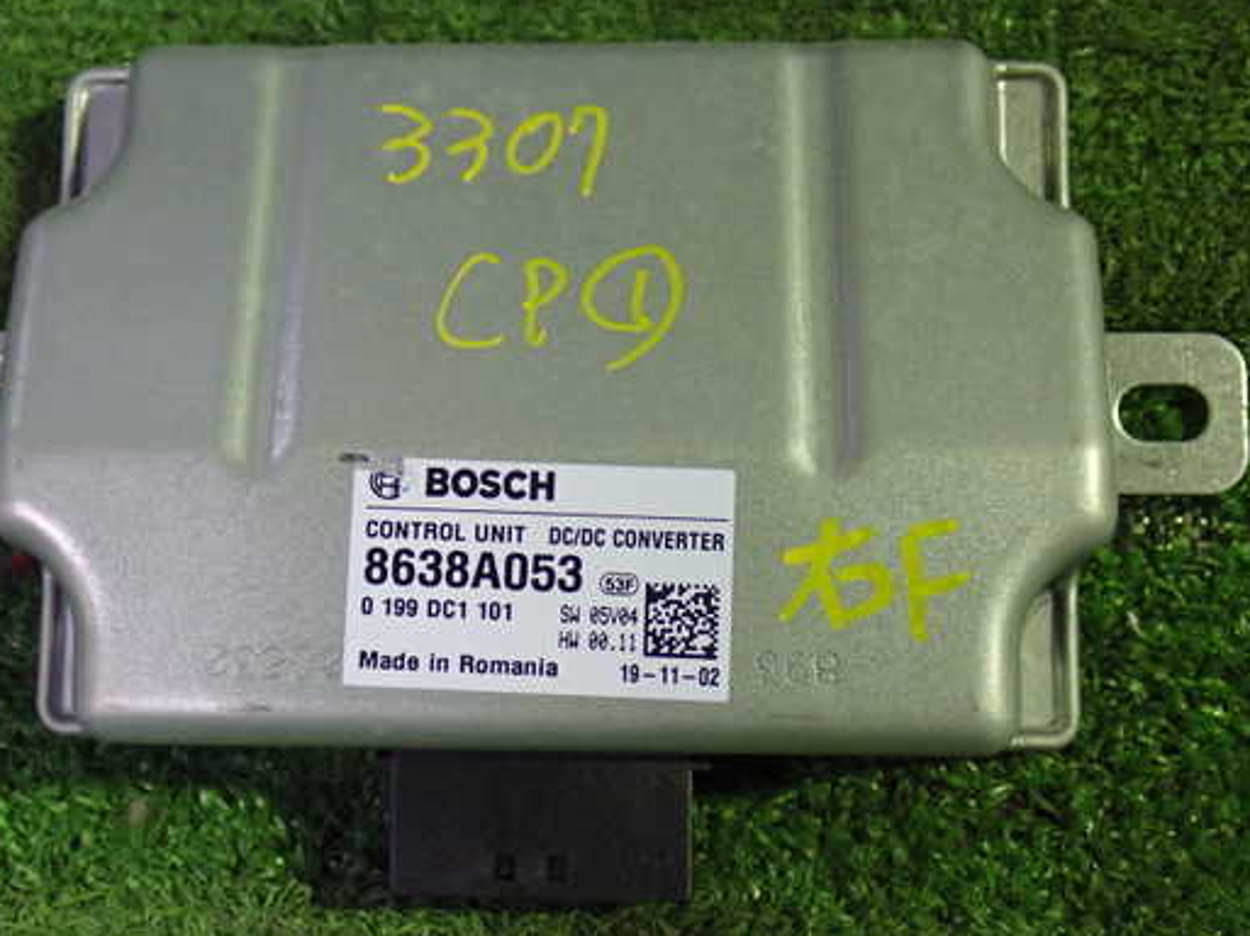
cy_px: 461
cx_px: 548
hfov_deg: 39.6
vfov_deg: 30.2
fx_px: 1732
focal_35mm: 48
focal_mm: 7.31
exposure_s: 1/40
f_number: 2.8
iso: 640
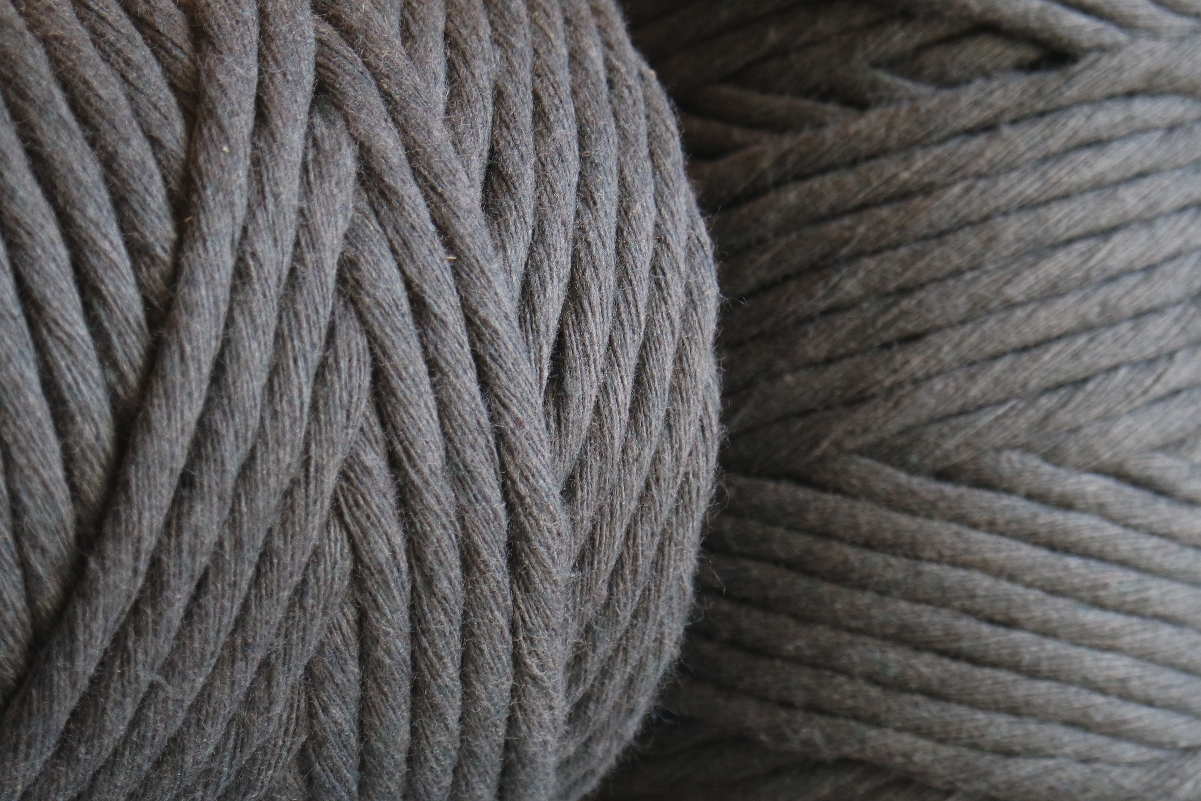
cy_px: 400
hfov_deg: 28.1
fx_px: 2402
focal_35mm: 72
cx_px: 600
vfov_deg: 18.9
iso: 800
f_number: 5.6
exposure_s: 1/100
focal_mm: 27
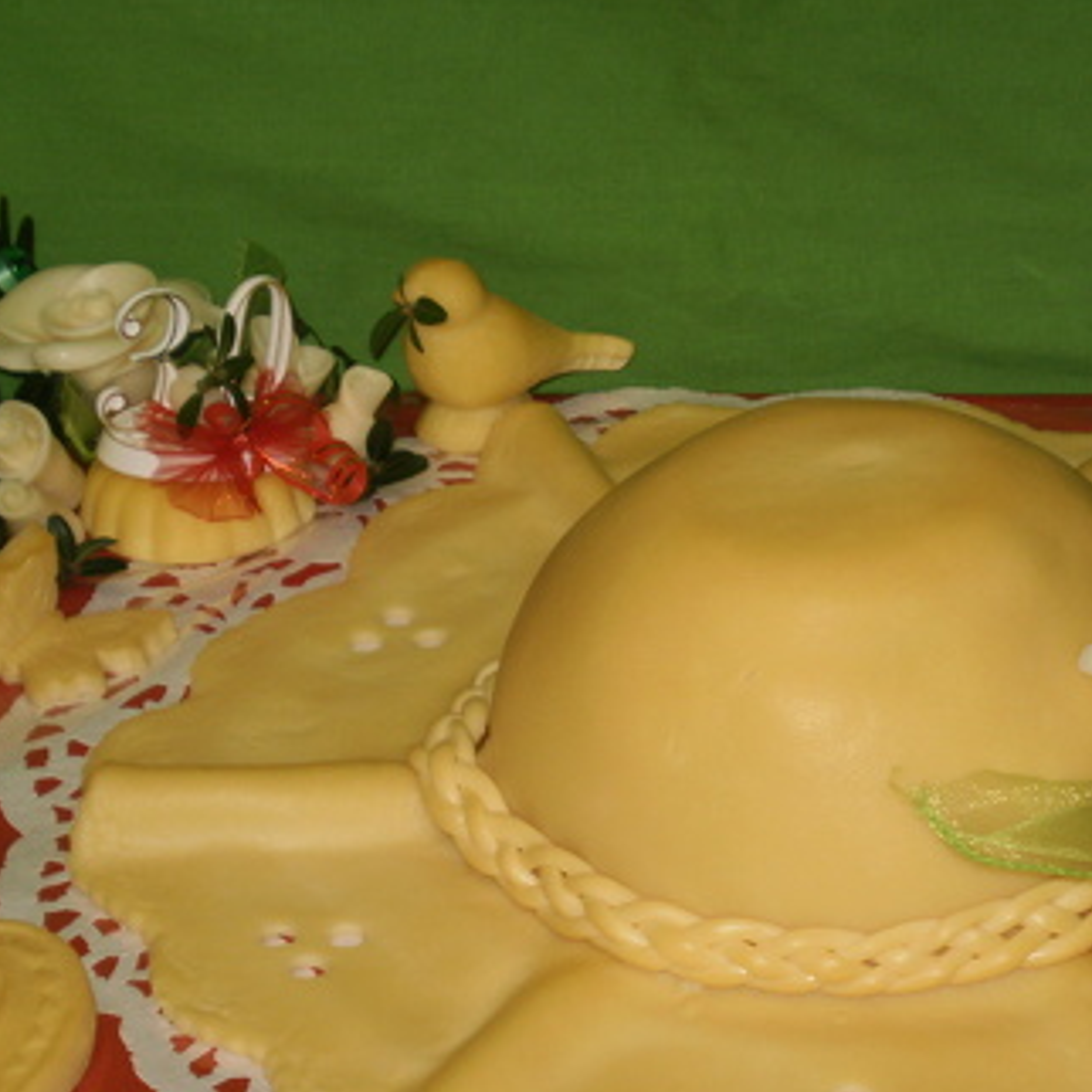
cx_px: 712
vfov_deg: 15.9
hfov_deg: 16.0
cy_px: 780
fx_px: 3890
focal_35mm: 109
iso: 100
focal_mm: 10.3
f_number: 4.2
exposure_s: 1/40
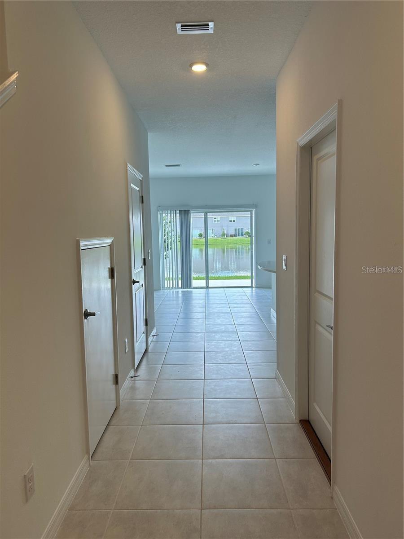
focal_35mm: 26
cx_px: 202
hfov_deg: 53.1
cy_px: 270
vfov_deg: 67.3
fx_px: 405
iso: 40
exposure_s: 1/200
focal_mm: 5.7
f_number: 1.5
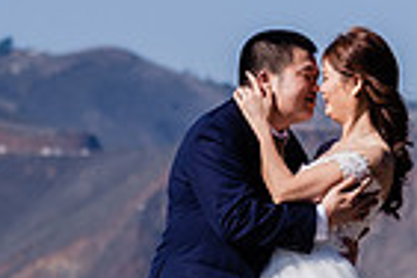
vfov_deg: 3.6
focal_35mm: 380
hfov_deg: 5.4
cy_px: 97
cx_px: 461
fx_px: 4401
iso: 160
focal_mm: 56
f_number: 2.5
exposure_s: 1/6400
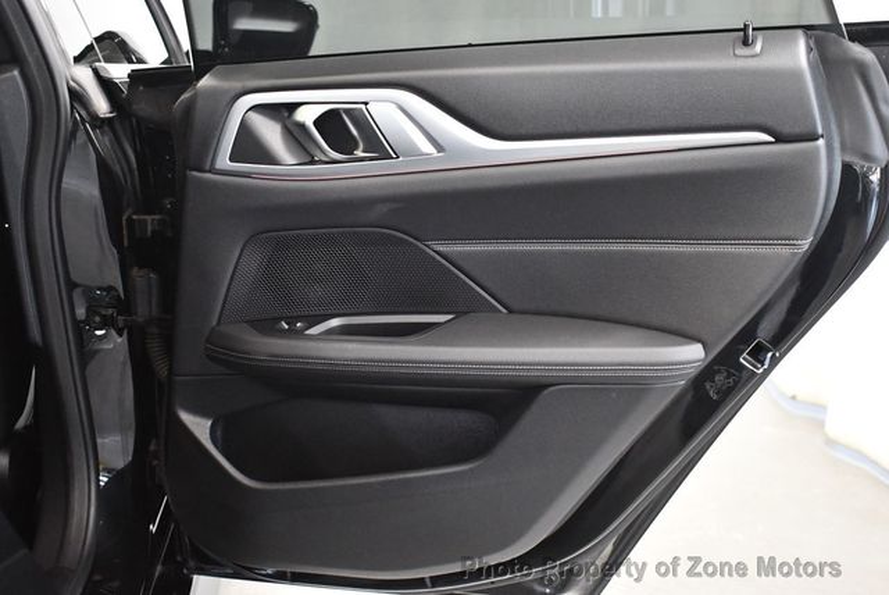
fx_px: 1186
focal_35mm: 48
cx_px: 444
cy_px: 298
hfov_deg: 41.1
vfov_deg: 28.1
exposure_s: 1/60
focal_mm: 24
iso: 4500
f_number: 3.8
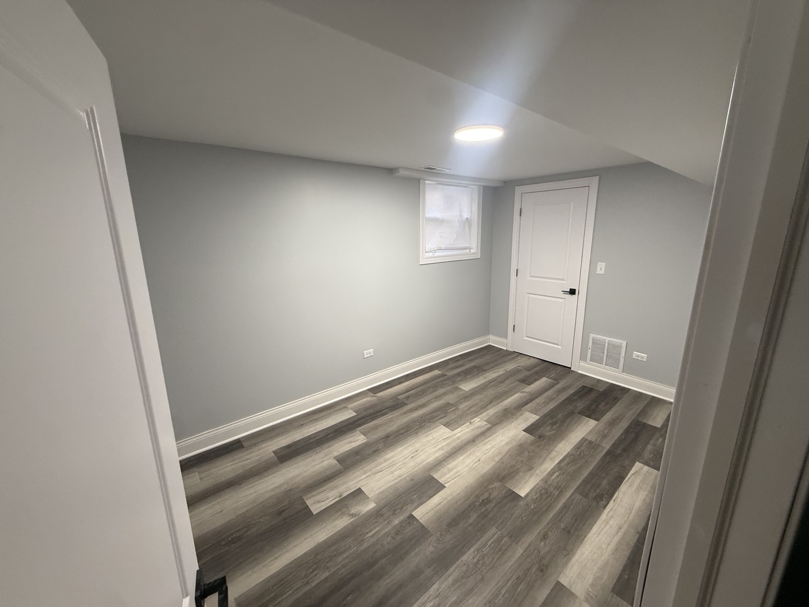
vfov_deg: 85.7
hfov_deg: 102.1
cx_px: 404
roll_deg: +1.0
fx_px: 327
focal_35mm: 14
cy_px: 304
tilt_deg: -10.1
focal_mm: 2.22
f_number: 2.2
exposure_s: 1/60
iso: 200
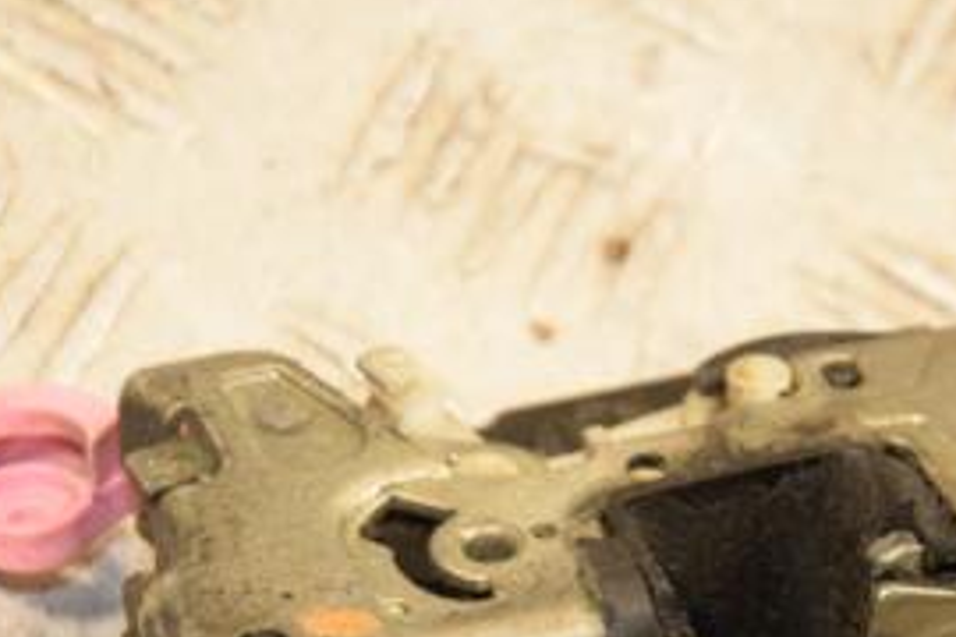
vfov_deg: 5.1
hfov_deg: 7.7
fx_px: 7090
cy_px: 623
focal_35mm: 267
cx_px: 729
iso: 800
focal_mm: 80
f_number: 5.6
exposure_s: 1/200
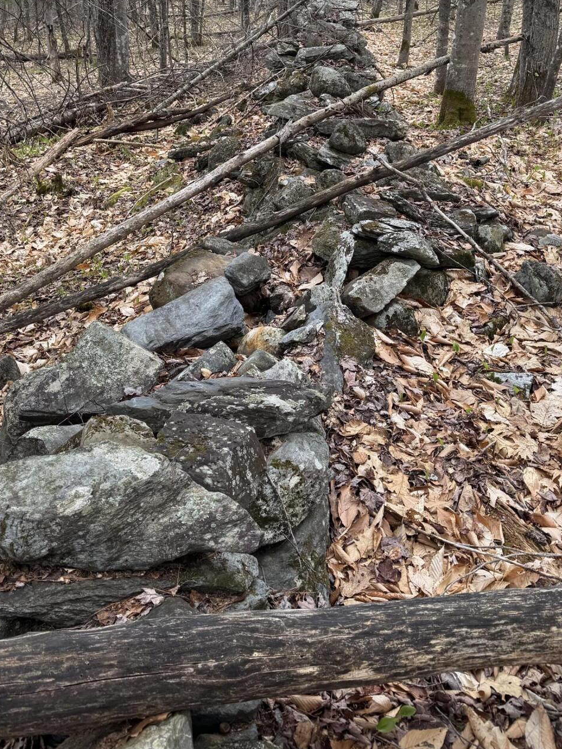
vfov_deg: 47.2
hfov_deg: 37.7
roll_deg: -1.6
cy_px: 187
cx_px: 278
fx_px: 823
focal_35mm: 38
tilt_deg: -25.8
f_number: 1.78
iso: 80
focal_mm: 6.76
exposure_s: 1/392
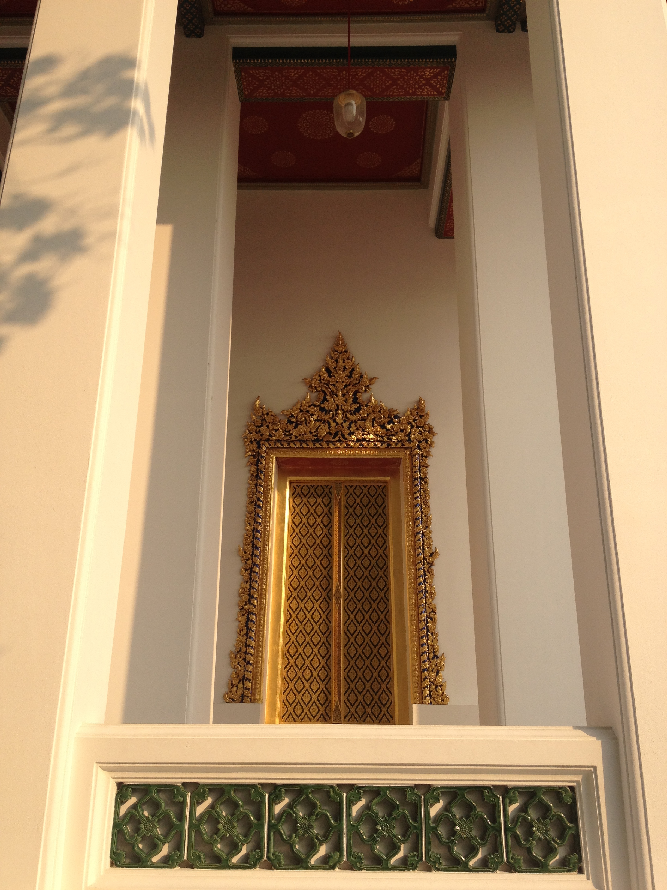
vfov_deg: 52.6
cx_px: 334
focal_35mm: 35
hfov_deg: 40.7
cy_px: 445
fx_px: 899
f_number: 2.4
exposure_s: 1/986
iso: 64
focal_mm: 4.28
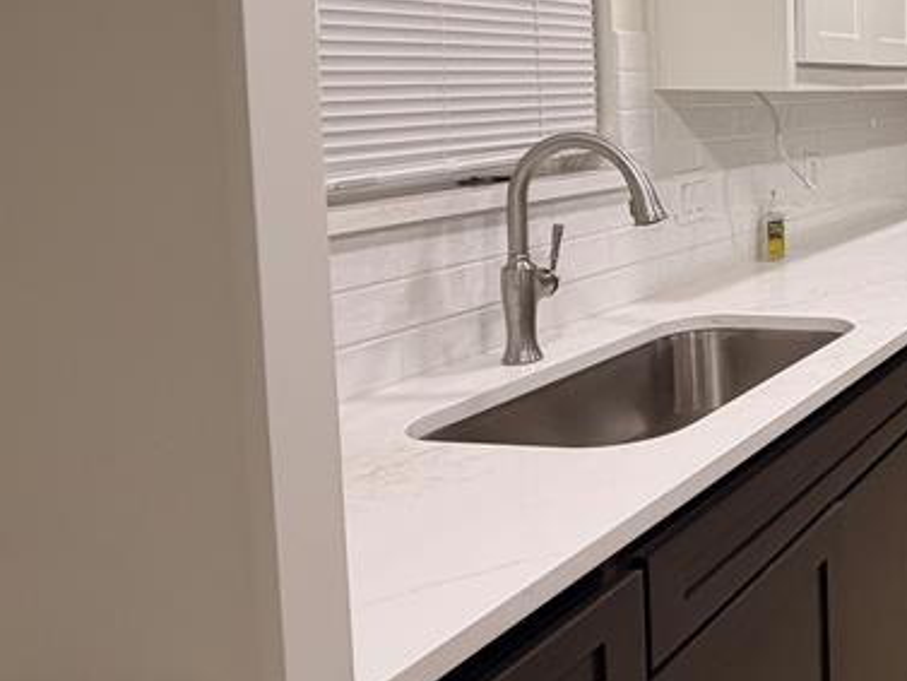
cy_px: 147
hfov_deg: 34.1
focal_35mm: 38
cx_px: 1193
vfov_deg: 36.6
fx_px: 996
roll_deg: +0.3
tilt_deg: -3.4
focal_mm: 2.22
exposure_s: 1/120
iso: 200
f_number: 2.2
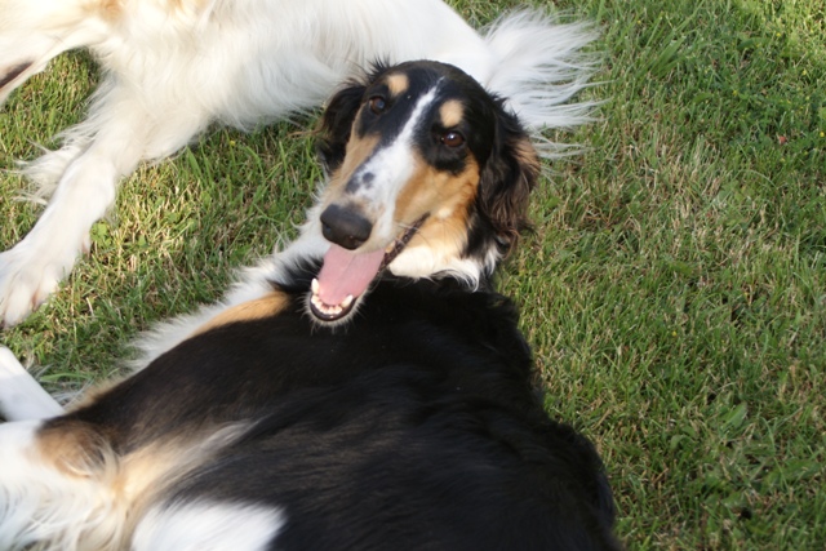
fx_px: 1721
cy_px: 276
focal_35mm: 75
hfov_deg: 27.0
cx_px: 413
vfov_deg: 18.2
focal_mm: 50
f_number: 5.6
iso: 160
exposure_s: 1/160
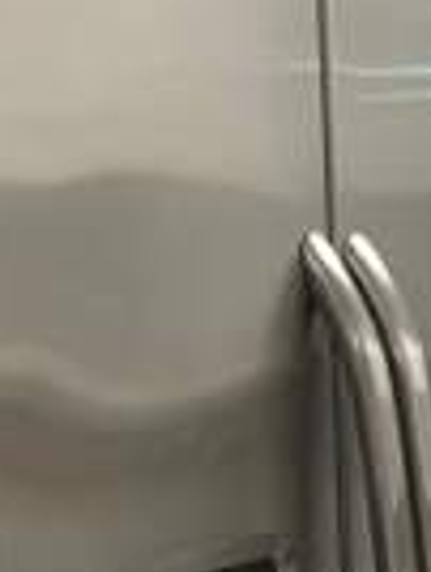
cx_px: 461
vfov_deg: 15.3
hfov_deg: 11.8
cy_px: 670
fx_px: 2052
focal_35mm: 124
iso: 320
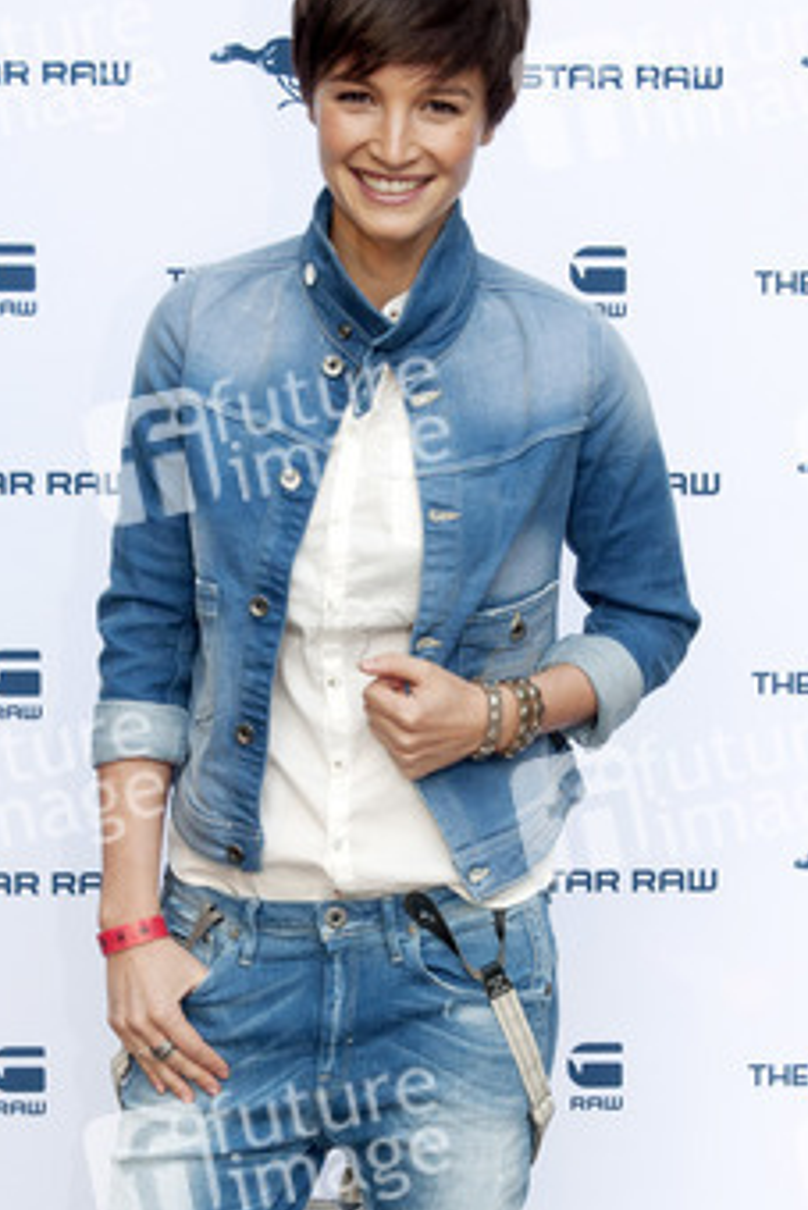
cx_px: 372
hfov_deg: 25.5
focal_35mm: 53
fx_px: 1782
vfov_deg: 37.5
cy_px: 619
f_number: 6.3
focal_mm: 30
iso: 400
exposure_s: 1/100
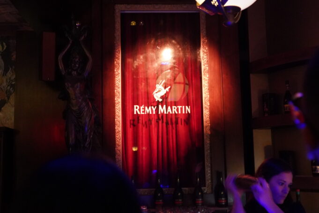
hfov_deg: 46.4
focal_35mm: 42
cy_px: 106
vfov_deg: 31.9
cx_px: 160
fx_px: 372
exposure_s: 1/25
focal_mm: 28
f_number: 3.5
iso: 12800
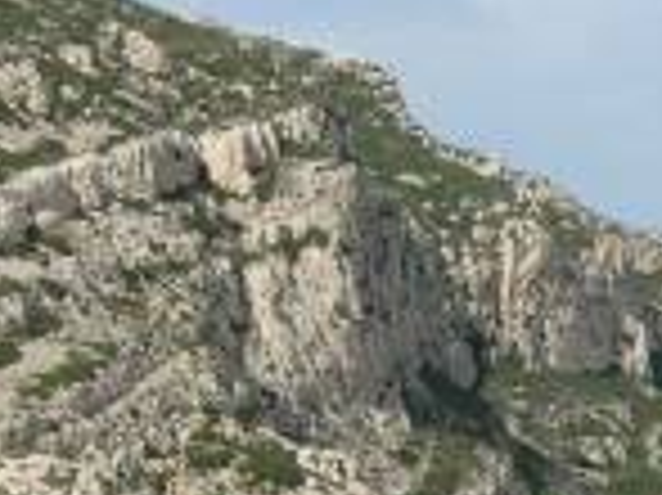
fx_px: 4529
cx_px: 1108
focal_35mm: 237
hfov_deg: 8.1
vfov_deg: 6.1
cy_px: 994
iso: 50
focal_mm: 9.6
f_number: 4.4
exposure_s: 1/576
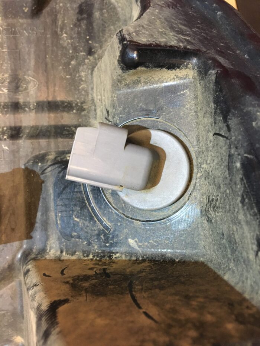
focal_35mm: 29
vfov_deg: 61.7
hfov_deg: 48.2
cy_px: 173
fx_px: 290
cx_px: 130
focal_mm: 4.15
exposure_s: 1/24
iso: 200
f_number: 2.2
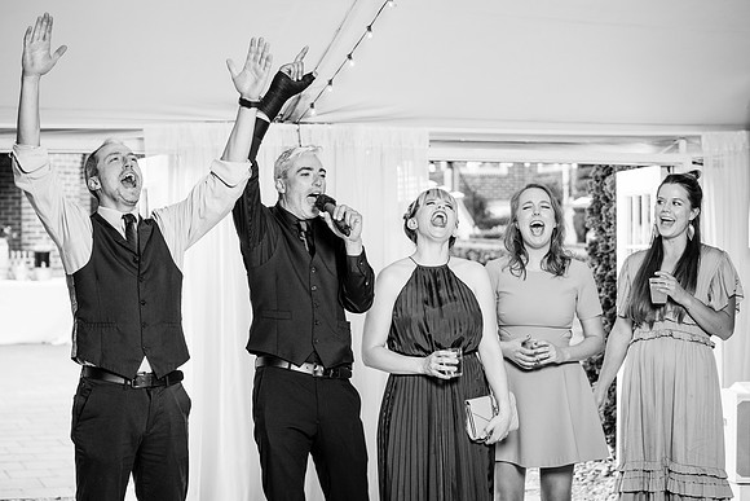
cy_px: 254
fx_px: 1506
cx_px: 369
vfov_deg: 18.9
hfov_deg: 28.0
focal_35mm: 72
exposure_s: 1/200
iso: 800
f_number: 4
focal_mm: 70
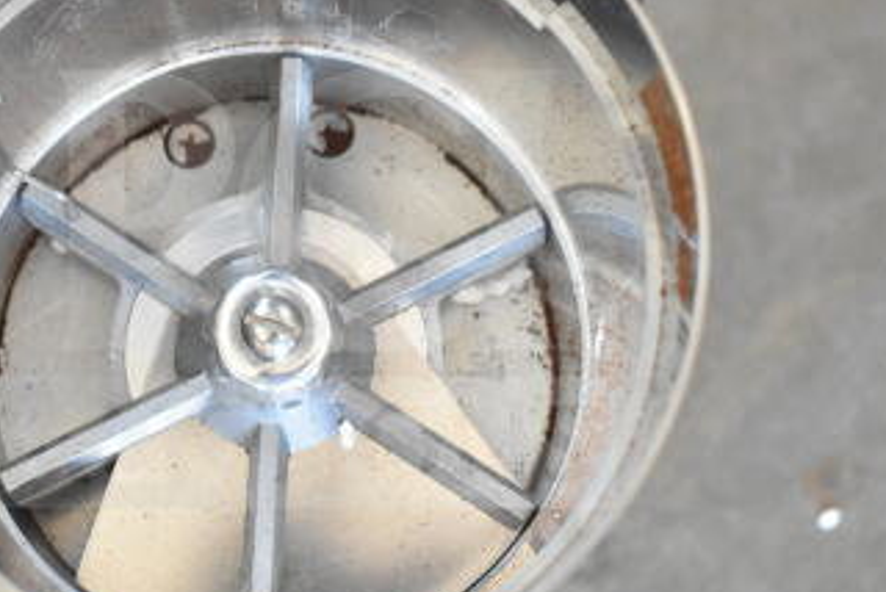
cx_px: 305
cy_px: 289
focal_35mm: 80
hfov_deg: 25.2
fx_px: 1971
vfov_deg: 17.1
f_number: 4.2
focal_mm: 28
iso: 2200
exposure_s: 1/50
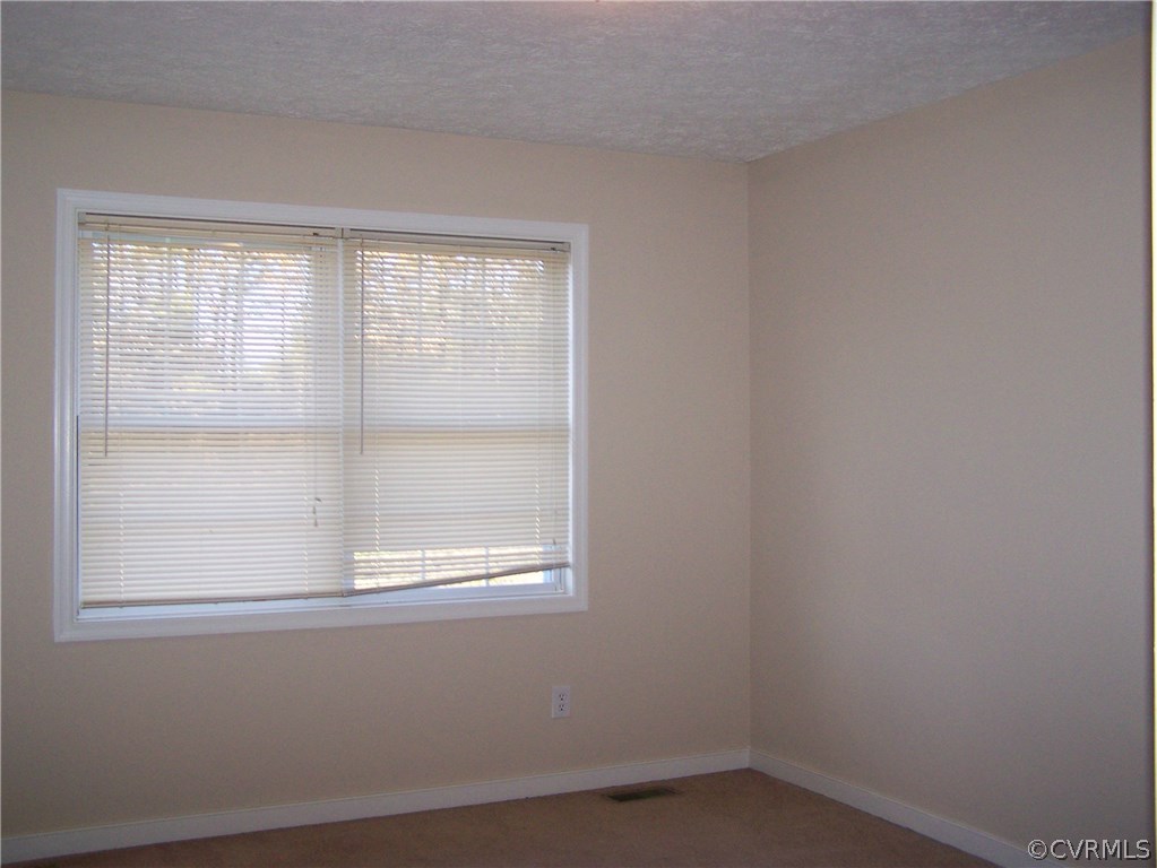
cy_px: 434
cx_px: 578
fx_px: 1271
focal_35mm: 38
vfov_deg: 37.7
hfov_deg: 49.0
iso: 160
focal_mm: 6.3
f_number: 2.8
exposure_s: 1/60
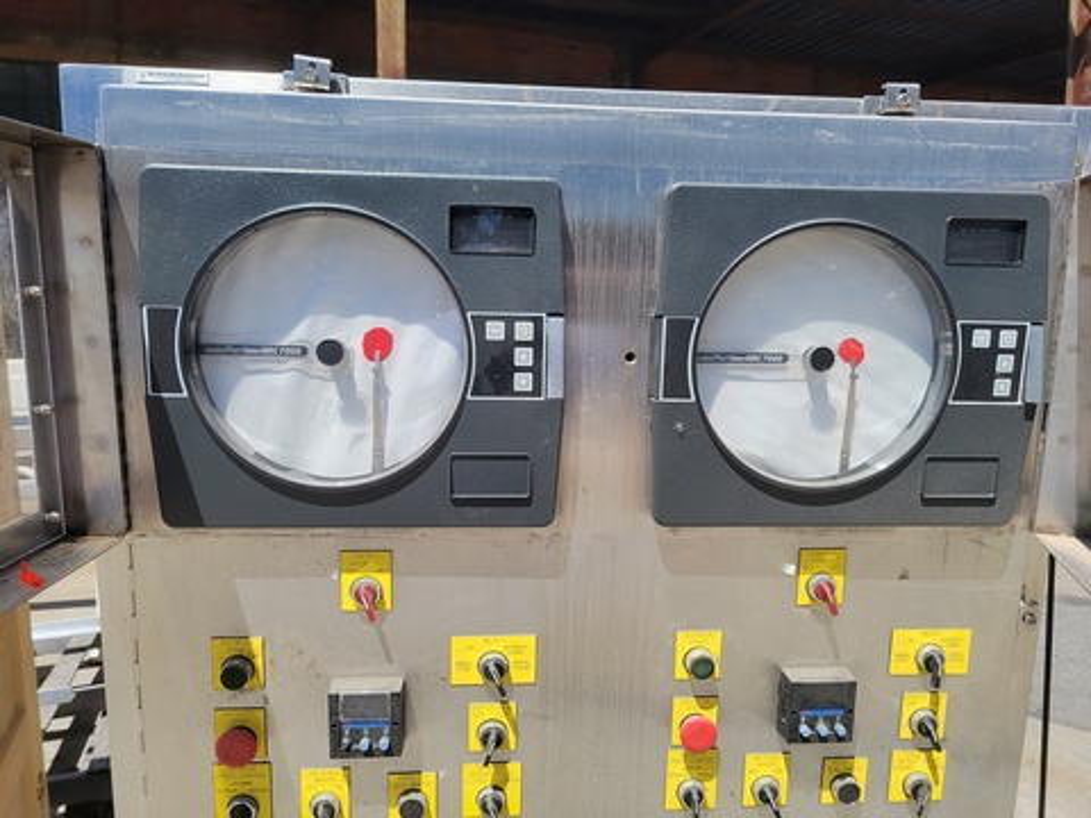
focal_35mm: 26
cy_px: 409
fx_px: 819
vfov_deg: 53.1
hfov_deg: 67.3
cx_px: 546
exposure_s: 1/1554
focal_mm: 5.4
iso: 40
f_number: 1.8
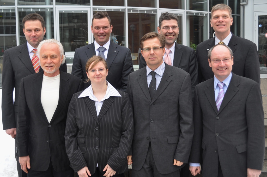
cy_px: 88
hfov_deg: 46.4
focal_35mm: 42
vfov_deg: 31.8
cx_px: 134
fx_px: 311
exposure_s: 1/160
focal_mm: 28
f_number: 5.6
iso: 200
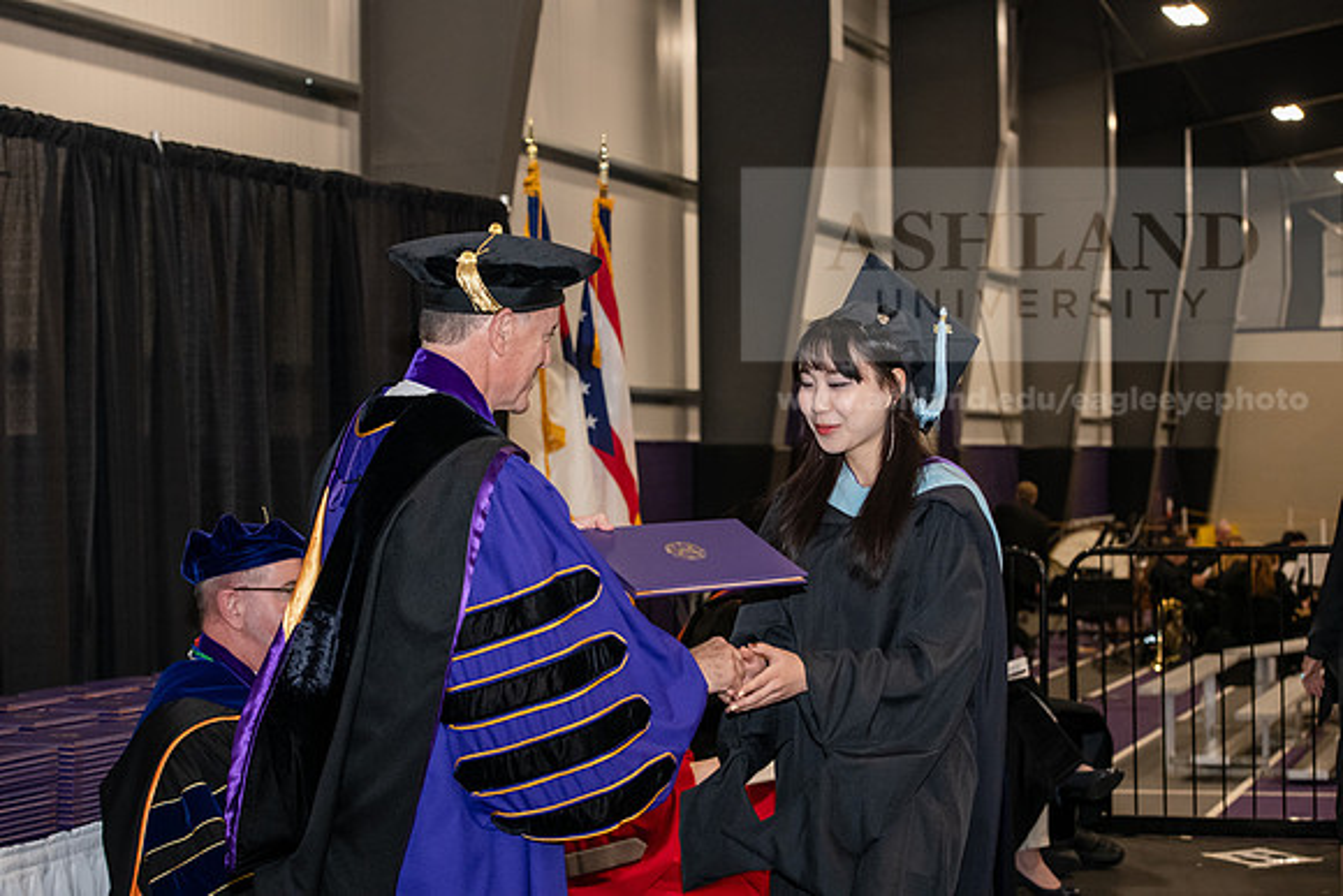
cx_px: 672
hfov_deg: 28.8
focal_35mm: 70
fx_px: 2612
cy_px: 448
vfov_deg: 19.5
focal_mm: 70
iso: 2500
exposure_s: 1/200
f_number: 5.6
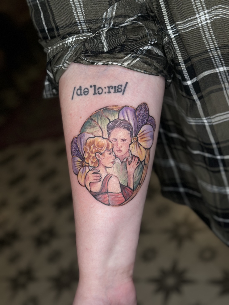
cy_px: 152
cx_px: 114
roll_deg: +28.3
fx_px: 423
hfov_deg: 30.3
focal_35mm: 48
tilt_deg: -30.9
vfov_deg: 39.7
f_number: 1.78
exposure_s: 1/120
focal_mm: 6.86
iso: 100
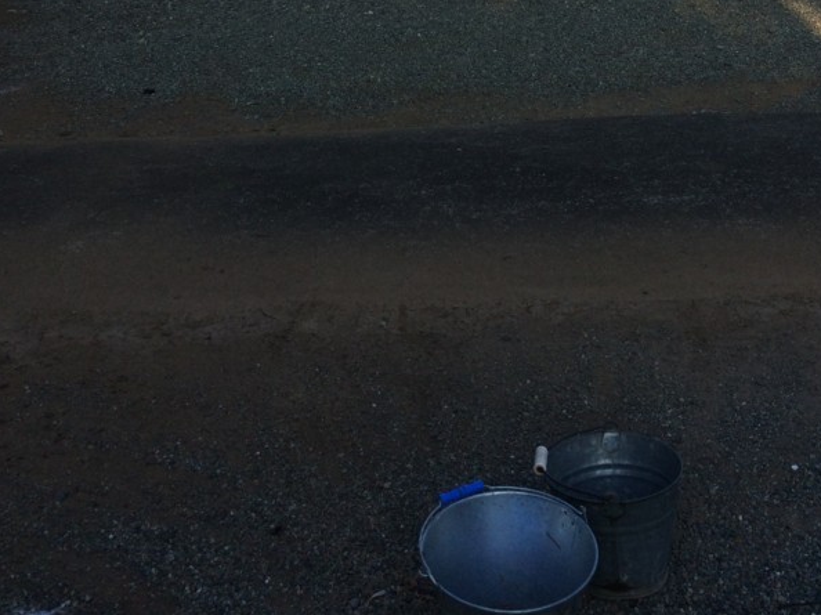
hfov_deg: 38.1
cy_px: -68
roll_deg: +3.2
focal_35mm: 50
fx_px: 1185
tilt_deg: -10.3
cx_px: 462
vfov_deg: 26.7
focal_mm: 4.15
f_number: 2.2
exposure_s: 1/1080
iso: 32
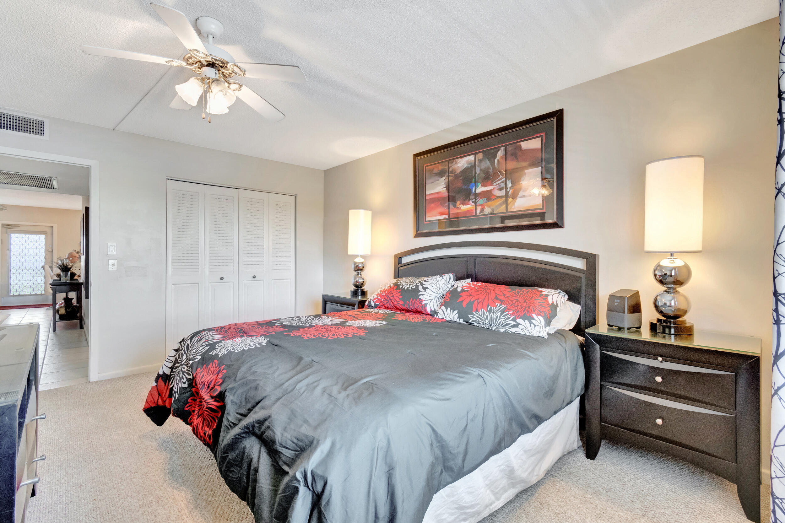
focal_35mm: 15
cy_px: 262
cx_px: 392
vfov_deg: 77.3
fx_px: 327
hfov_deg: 100.4
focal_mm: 10
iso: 2800
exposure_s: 1/15
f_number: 8
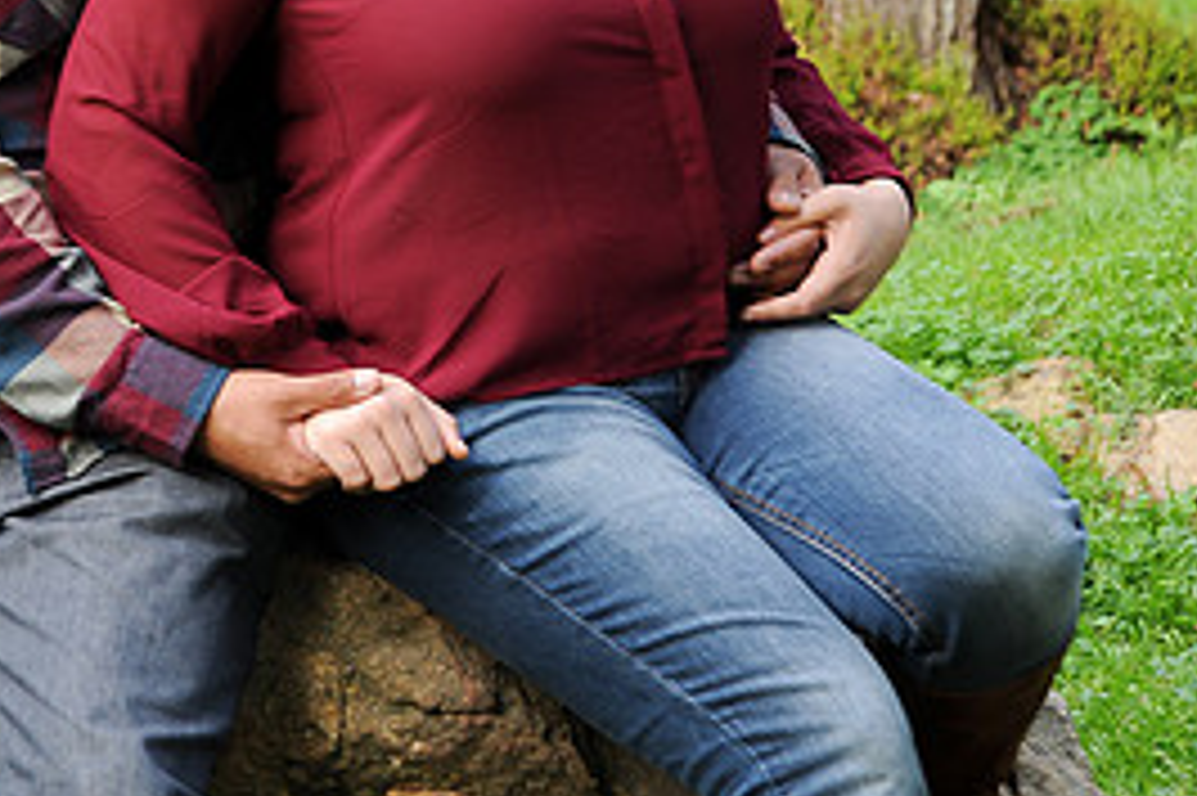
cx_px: 9
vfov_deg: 9.4
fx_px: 4785
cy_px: -54
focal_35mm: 144
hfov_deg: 14.1
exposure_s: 1/80
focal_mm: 66
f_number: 7.1
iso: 200
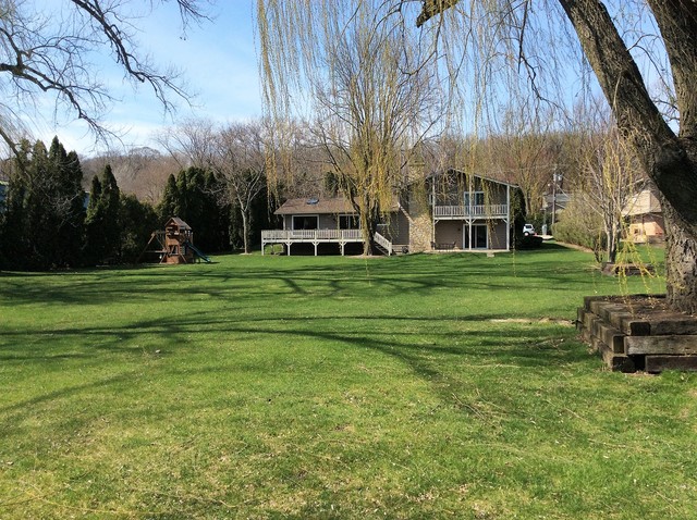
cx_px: 348
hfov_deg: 56.9
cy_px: 260
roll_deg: +1.1
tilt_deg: +0.3
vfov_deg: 44.1
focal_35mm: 32
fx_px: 643
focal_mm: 3.3
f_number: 2.4
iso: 32
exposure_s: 1/1244
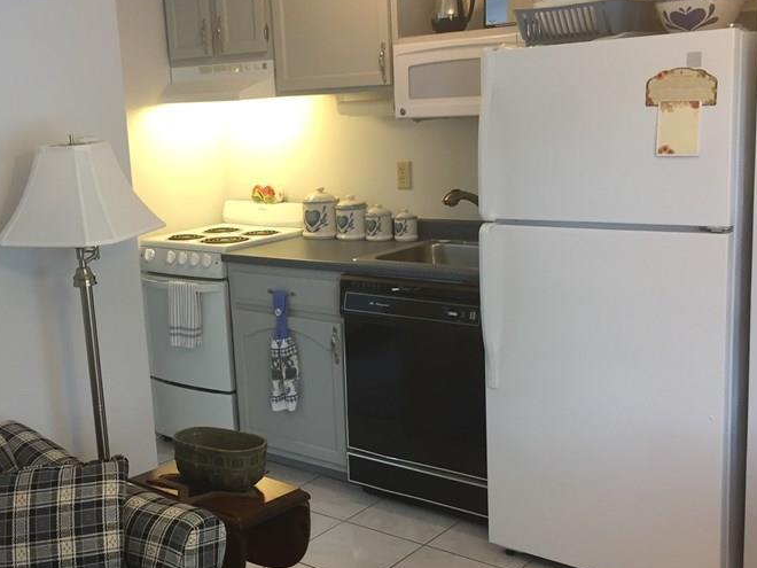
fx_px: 984
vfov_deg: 32.2
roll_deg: +3.3
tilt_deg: -11.7
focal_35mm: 45
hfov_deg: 41.8
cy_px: 287
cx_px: 286
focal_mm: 4.15
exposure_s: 1/30
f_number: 2.2
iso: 64
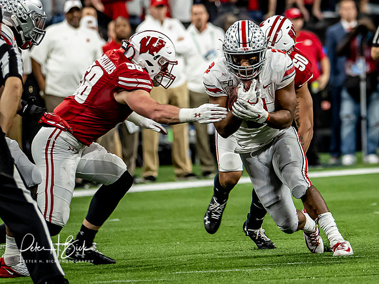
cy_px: 73
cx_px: 249
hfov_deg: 2.5
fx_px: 8846
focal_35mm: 808
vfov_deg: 1.8
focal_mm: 200
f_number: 2.8
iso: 1600
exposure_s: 1/1000
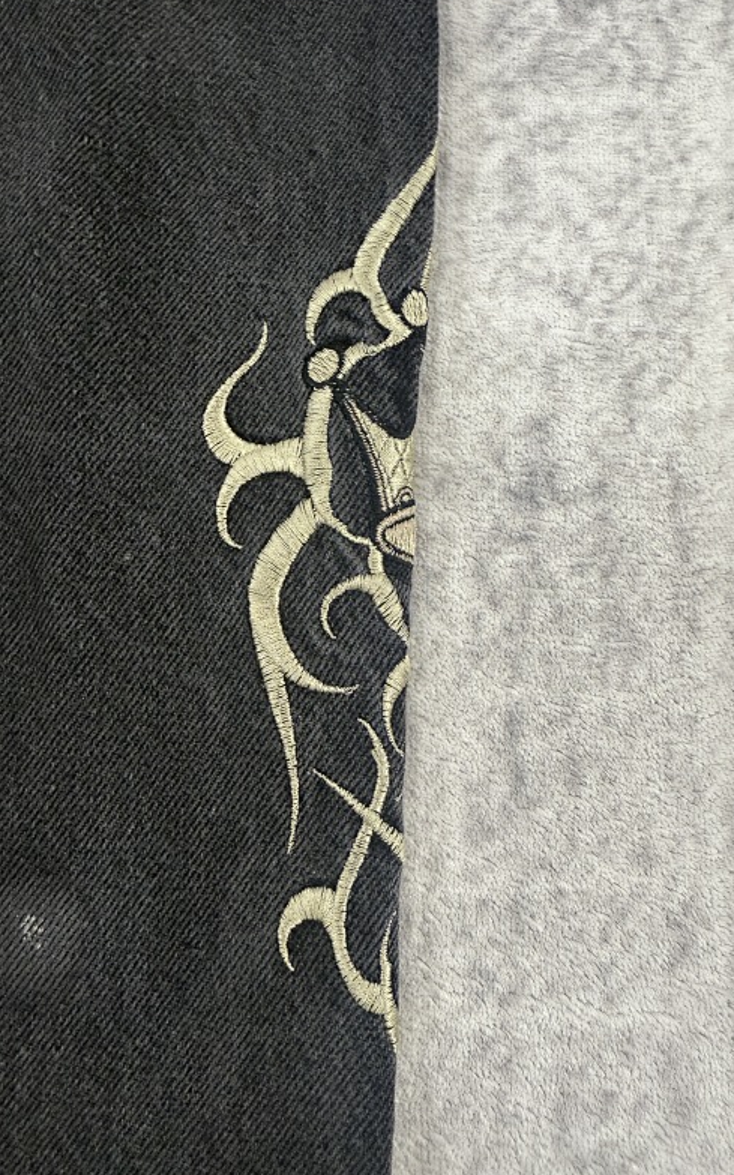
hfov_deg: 47.5
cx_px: 327
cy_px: 581
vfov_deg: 70.4
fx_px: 833
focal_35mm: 26
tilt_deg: -83.0
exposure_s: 1/50
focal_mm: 2.22
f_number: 2.2
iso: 125
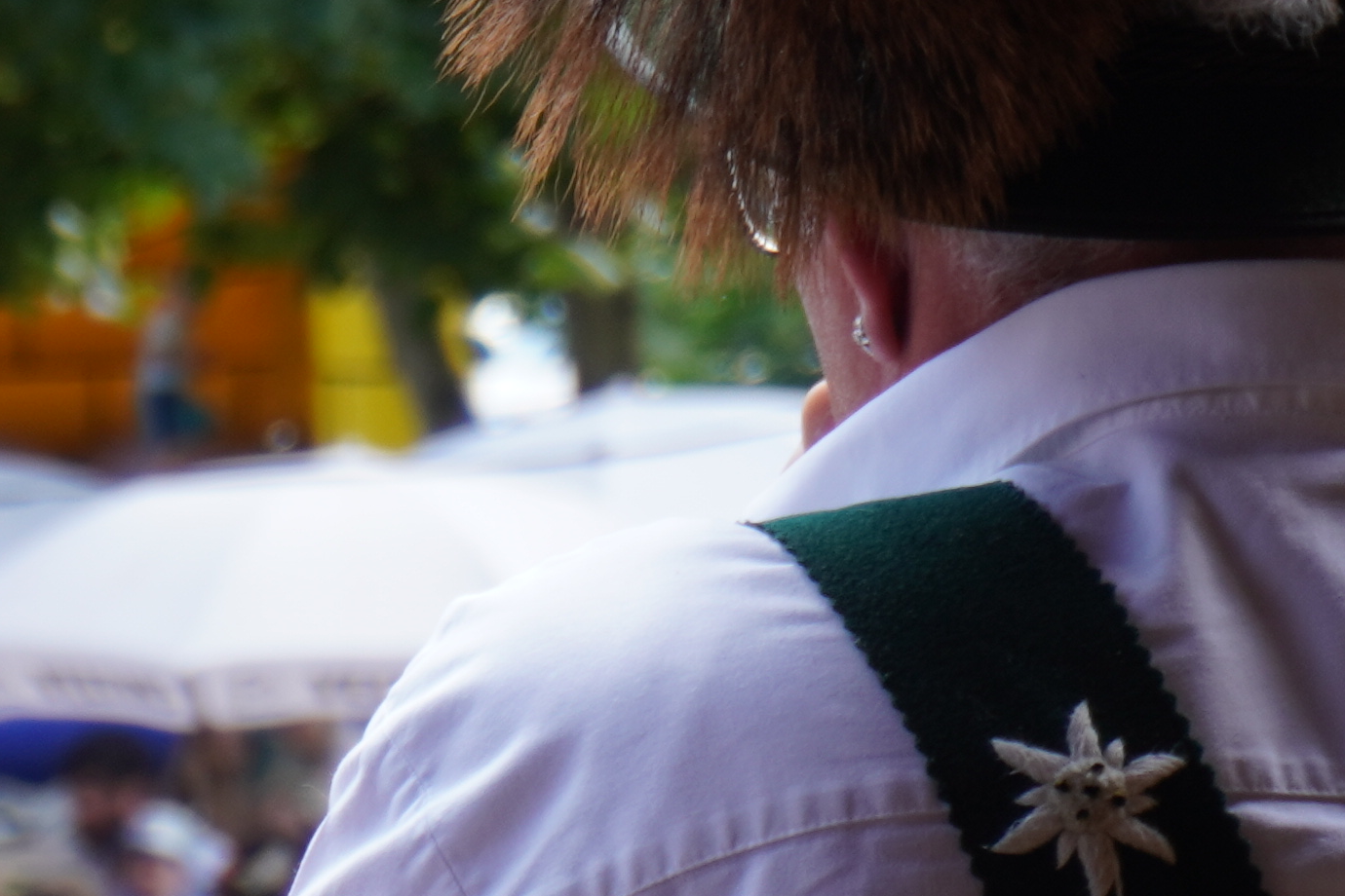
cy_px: 1191
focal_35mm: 326
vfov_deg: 4.2
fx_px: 12179
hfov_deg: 6.2
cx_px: -754
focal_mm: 50
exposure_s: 1/80
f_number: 5.6
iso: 100
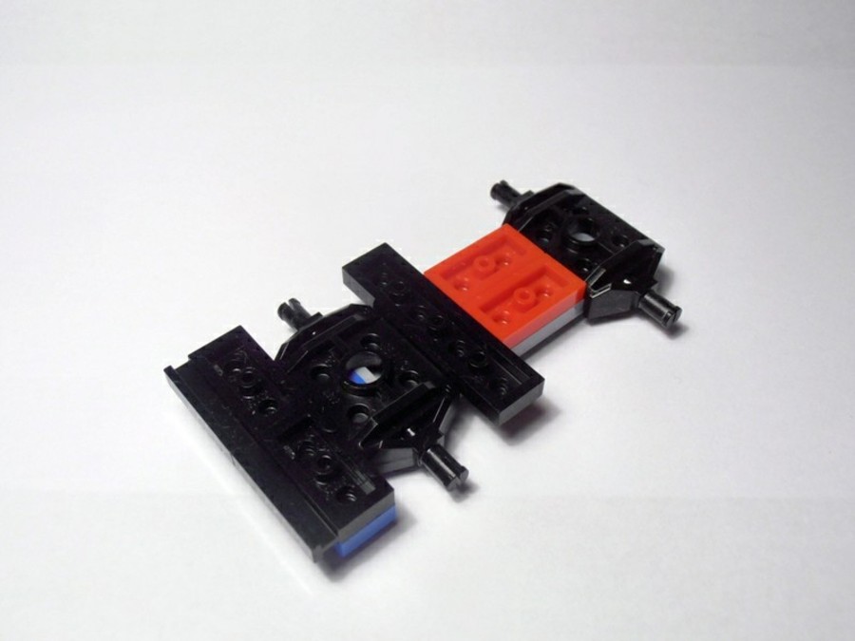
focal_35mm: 37
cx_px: 428
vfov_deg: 38.7
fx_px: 914
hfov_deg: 50.1
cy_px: 320
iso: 80
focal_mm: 6.61
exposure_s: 1/60
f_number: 3.9
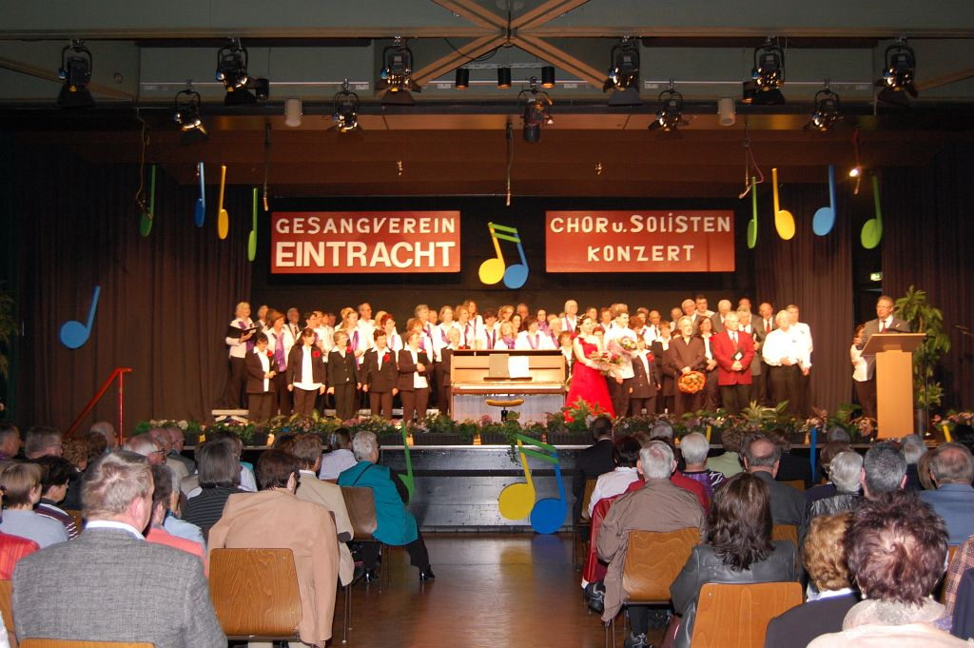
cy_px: 324
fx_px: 1216
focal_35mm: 45
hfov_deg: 43.6
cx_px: 487
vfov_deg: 29.8
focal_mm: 30
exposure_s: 1/60
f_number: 4.2
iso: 800
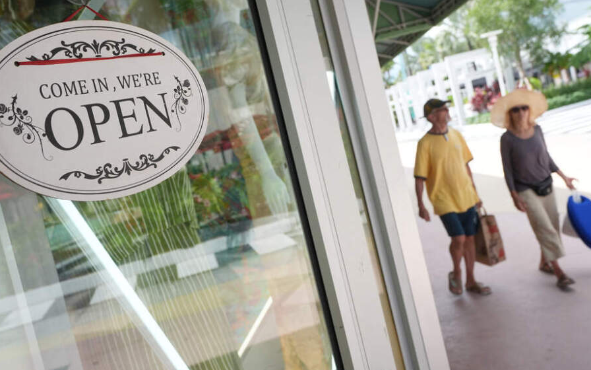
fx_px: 532
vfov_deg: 38.3
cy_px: 172
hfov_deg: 58.1
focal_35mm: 33
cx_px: 284
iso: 400
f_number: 7.1
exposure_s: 1/500
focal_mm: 29
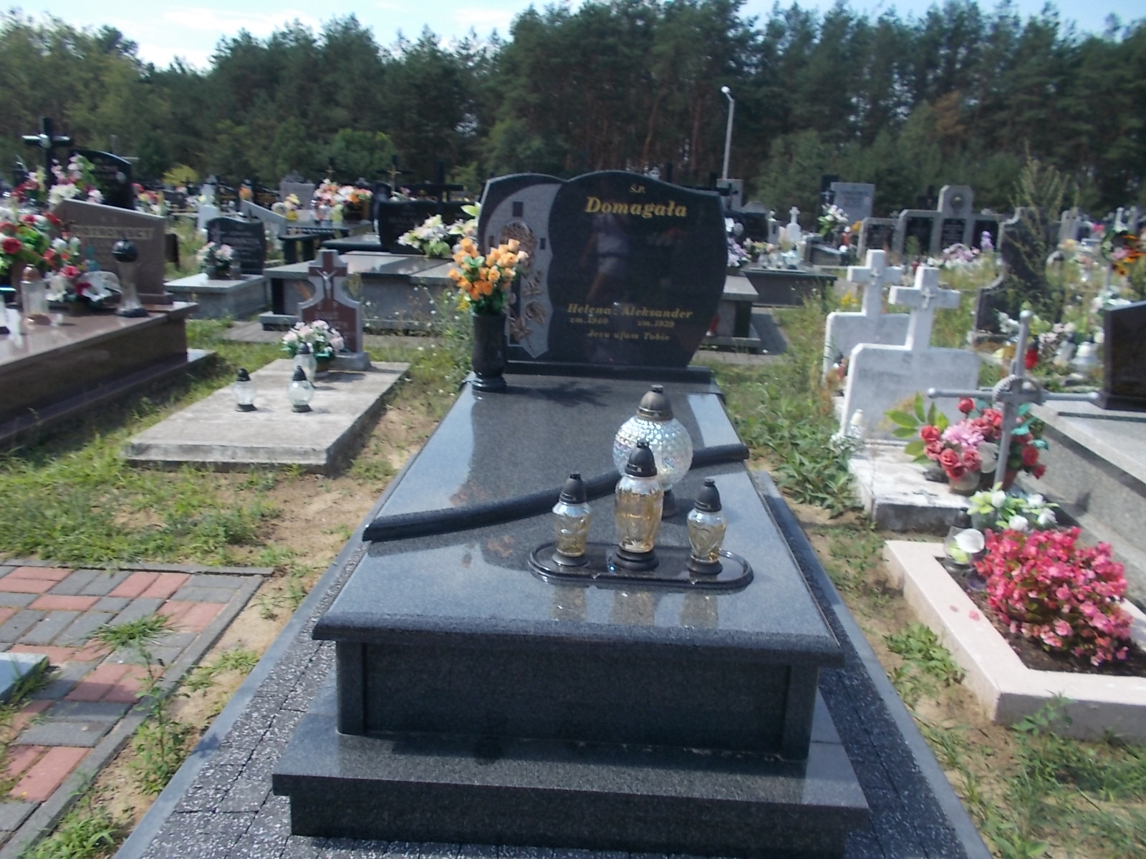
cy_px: 430
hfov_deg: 67.3
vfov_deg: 53.1
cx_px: 573
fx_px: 861
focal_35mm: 26
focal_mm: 4.6
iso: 80
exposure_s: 1/100
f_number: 8
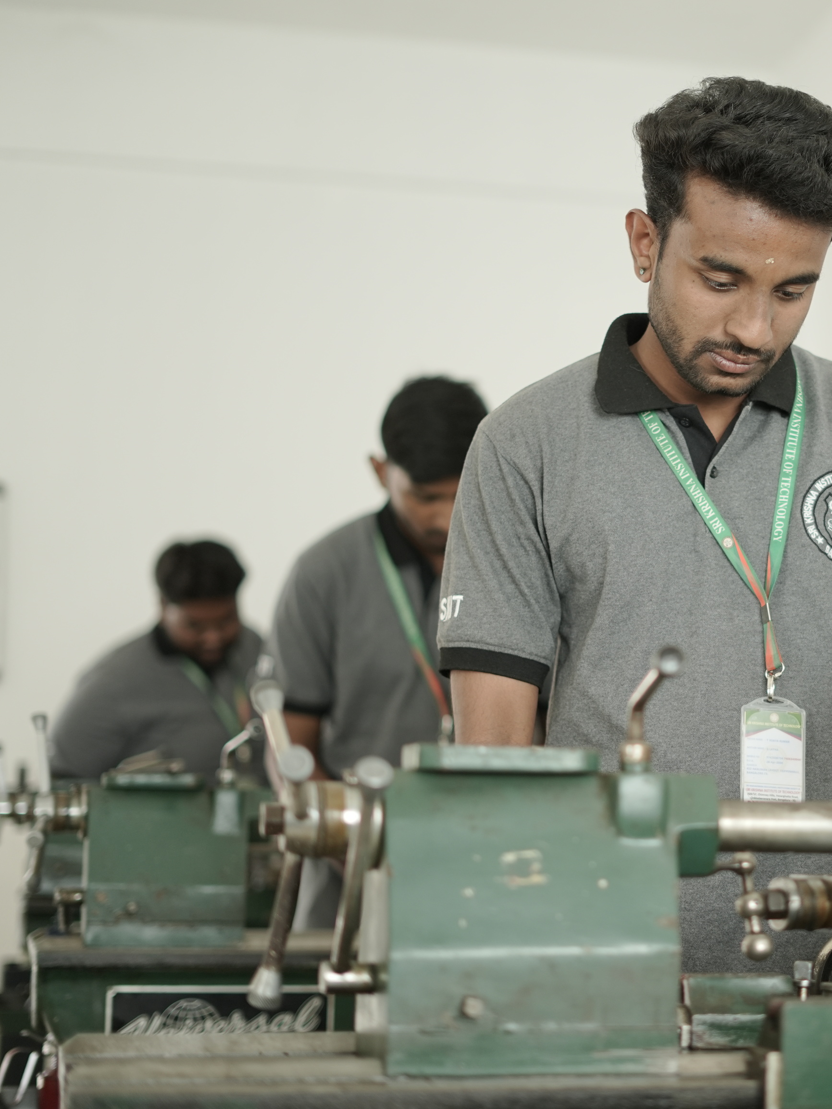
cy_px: 556
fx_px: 2339
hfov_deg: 19.8
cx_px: 742
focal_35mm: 73
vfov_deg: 26.7
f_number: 1.8
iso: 320
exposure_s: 1/250
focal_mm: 50
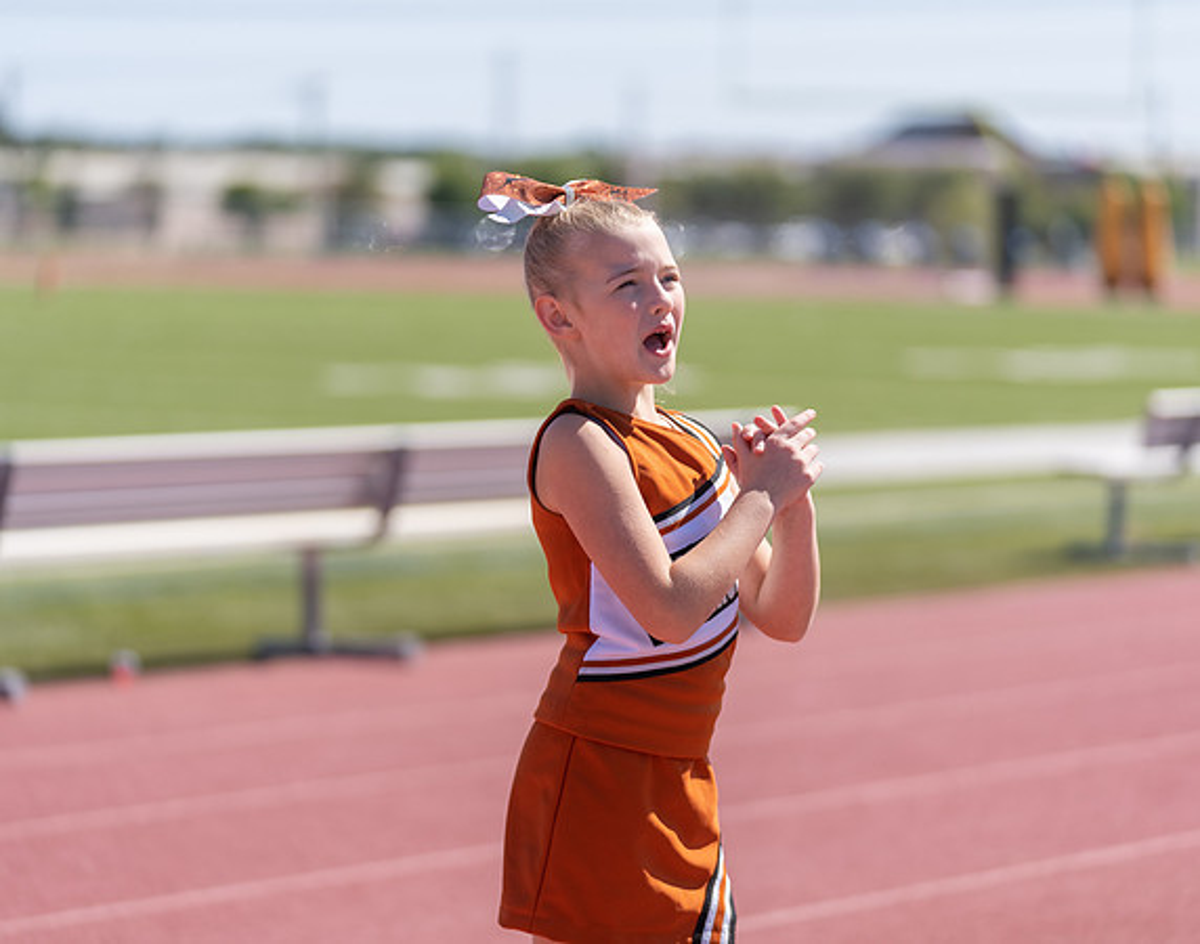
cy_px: 467
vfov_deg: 10.2
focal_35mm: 150
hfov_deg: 12.9
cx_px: 621
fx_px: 5301
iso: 100
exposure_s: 1/2000
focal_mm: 128
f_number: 2.8
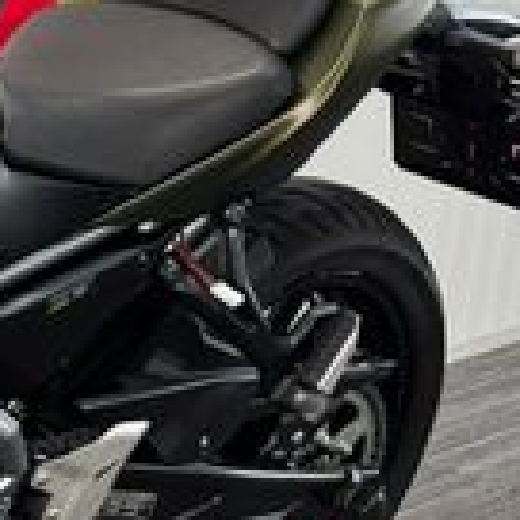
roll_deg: +1.8
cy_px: 363
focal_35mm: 100
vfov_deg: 17.3
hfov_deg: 14.9
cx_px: -447
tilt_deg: -19.1
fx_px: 1700
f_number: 1.78
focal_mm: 6.76
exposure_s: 1/50
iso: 320
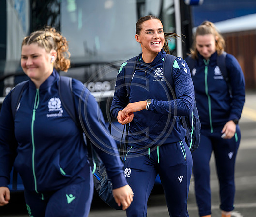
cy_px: 106
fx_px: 1860
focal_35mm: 240
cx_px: 167
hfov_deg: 7.9
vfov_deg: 6.7
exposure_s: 1/2000
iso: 500
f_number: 2.8
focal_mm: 200
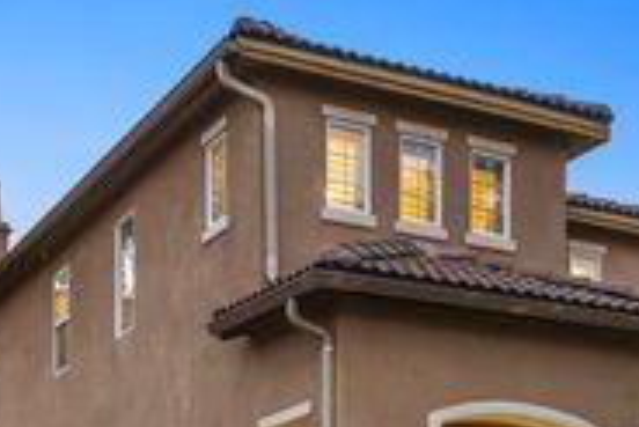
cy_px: 517
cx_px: 313
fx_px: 1350
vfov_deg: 17.1
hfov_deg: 26.6
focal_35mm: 76
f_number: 8
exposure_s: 1/3
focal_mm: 28
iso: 250
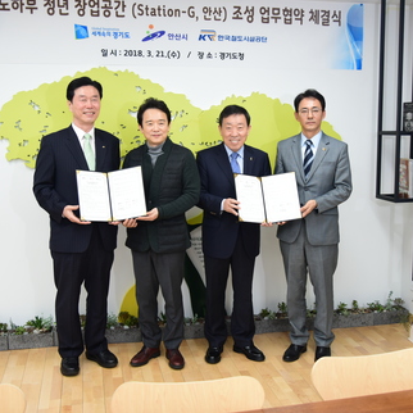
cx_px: 230
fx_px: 594
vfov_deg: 38.3
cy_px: 205
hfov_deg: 38.3
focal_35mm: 44
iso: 1250
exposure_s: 1/100
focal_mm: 34
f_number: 5
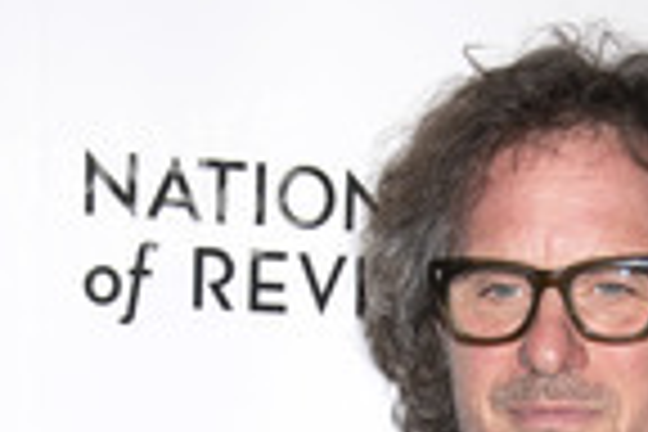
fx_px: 2394
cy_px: 878
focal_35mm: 133
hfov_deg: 15.2
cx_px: 583
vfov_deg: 9.6
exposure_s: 1/200
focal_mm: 48
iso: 400
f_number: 9
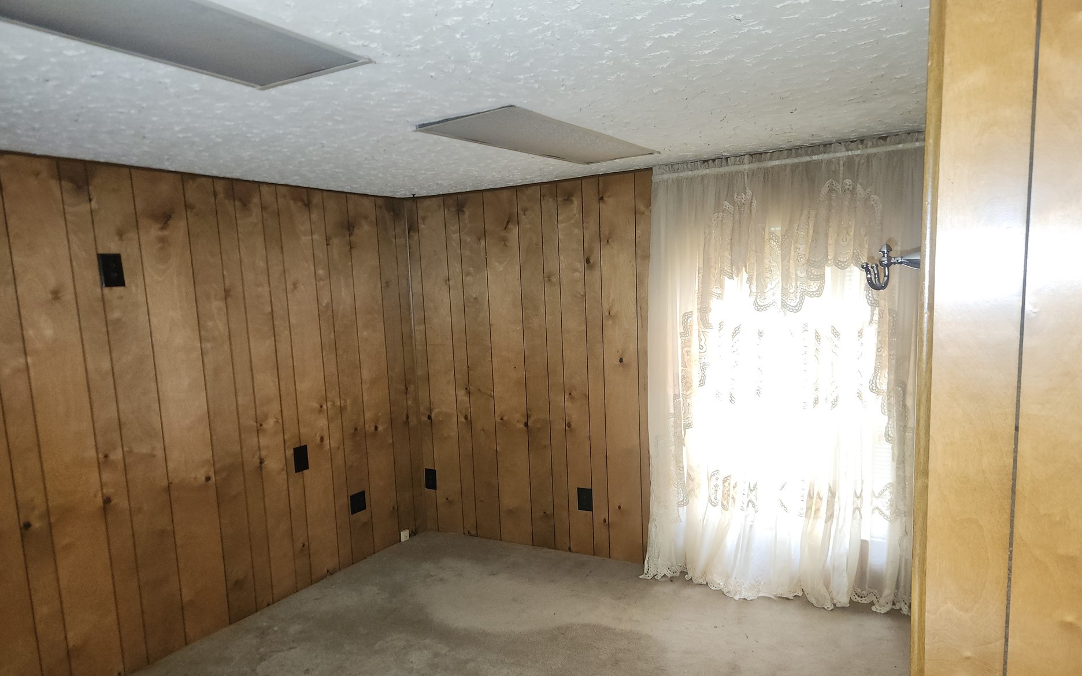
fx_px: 737
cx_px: 550
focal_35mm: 25
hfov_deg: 72.5
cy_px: 392
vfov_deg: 49.1
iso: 160
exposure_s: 1/10
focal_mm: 5.4
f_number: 1.8
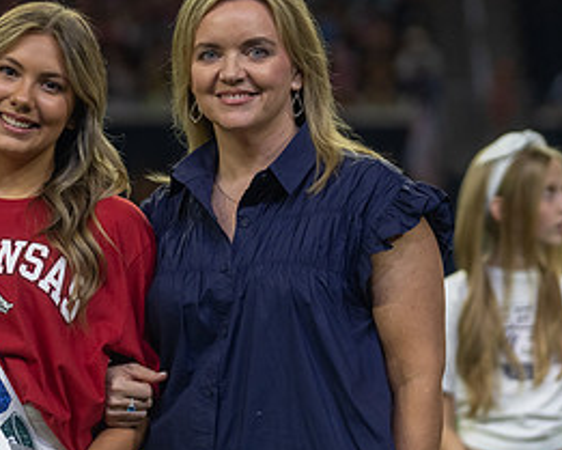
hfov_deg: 6.6
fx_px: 4825
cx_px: 25
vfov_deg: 5.3
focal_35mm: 290
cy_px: 223
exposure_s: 1/320
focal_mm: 116
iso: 1000
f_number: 2.8
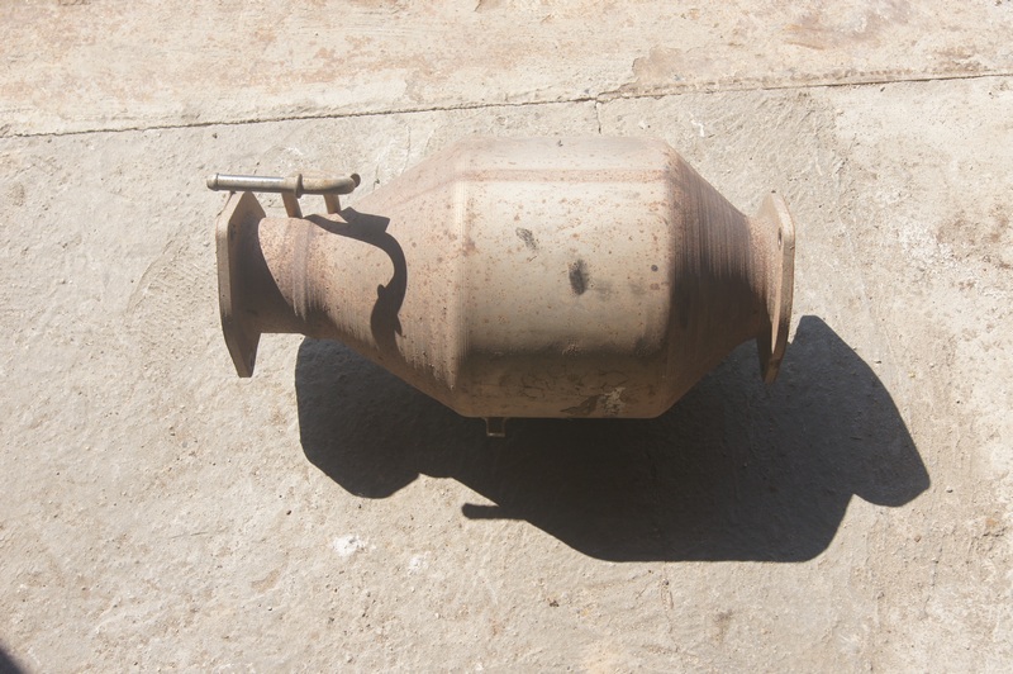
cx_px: 506
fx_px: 1265
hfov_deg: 43.6
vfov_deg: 29.8
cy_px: 337
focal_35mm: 45
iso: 200
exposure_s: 1/250
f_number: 8
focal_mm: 30
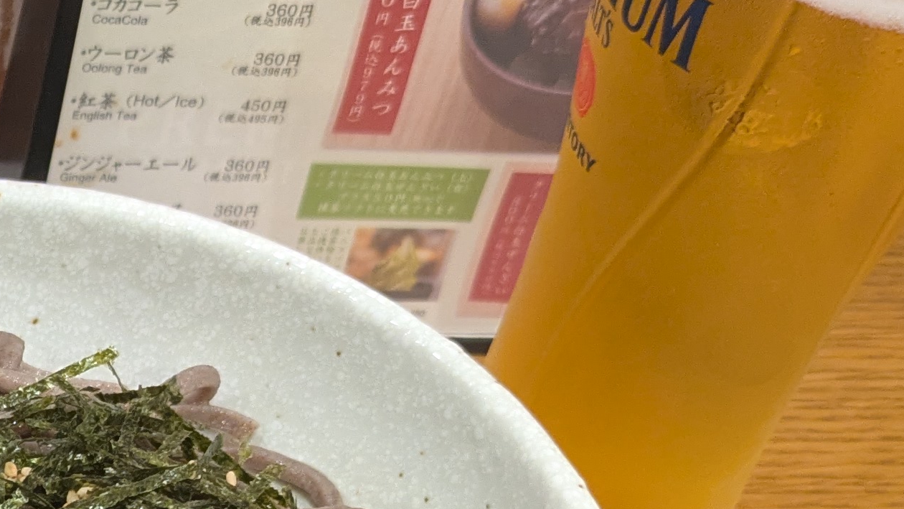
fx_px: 2397
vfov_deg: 11.9
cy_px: 579
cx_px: -354
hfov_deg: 19.3
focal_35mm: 100
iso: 197
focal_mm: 5.43
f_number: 1.89
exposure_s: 1/25
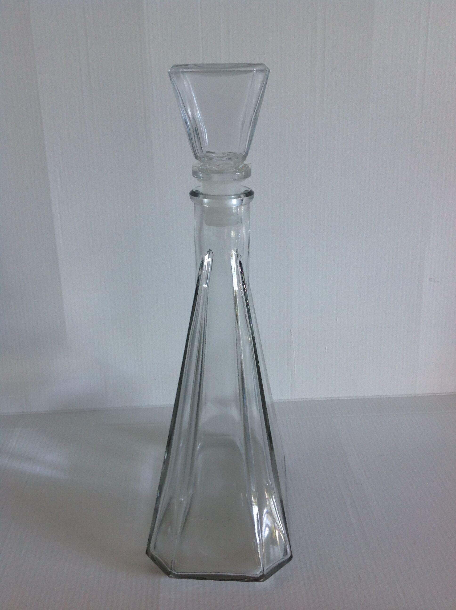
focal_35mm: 35
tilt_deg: -22.7
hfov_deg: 40.6
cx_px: 228
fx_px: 616
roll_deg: +2.1
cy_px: 305
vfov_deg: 52.7
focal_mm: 4.28
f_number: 2.4
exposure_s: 1/20
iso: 50
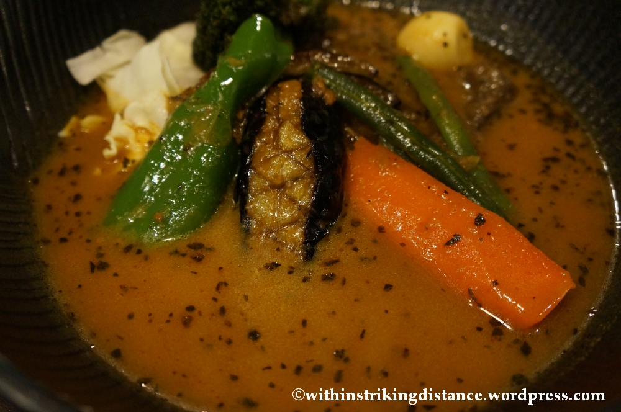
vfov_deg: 35.4
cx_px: 310
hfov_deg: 51.3
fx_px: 646
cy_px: 206
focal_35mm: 38
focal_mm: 25
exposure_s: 1/125
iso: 3200
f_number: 4
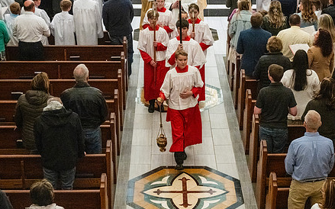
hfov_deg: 26.1
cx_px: 205
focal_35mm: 79
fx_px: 721
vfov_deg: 16.5
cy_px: 78
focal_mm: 56
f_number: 8
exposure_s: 1/60
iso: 5000
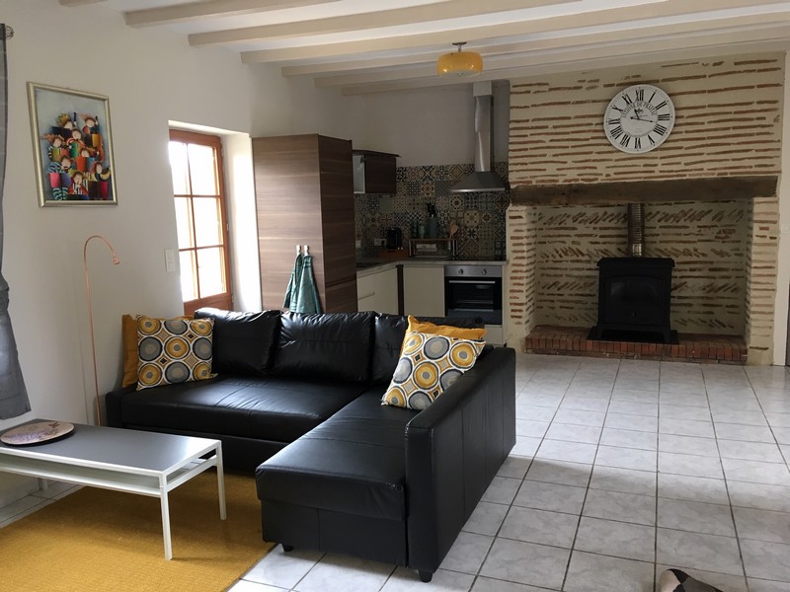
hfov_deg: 61.7
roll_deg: +2.5
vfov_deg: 48.2
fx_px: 662
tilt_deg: -7.3
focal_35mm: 29
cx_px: 395
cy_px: 296
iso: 125
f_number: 2.2
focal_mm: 4.15
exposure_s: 1/33
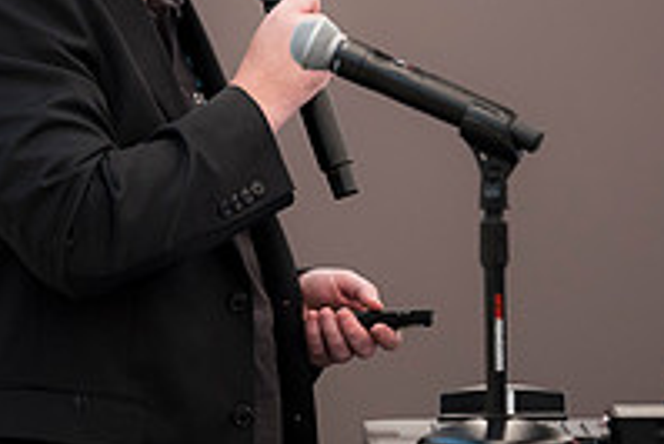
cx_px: 187
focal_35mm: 584
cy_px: -75
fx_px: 10779
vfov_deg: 2.4
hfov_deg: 3.5
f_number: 2.8
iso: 1000
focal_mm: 200
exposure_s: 1/160
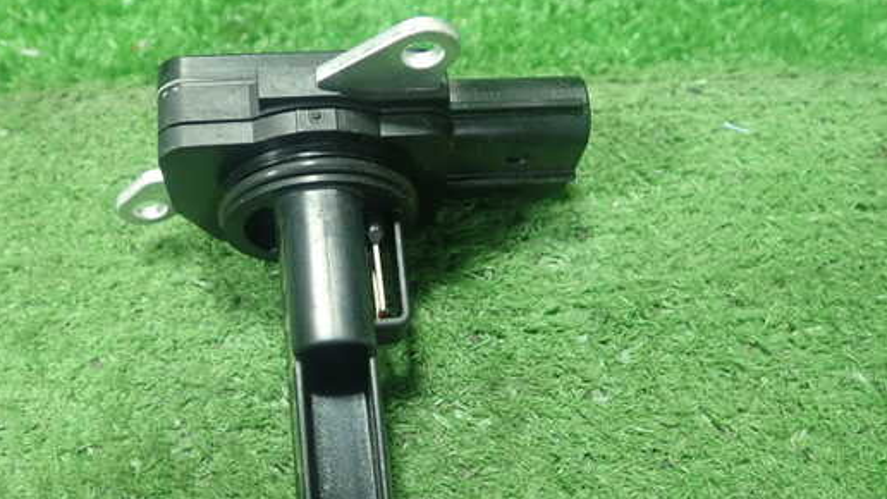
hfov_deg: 52.7
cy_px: 323
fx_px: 894
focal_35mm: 38
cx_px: 399
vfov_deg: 31.0
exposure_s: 1/125
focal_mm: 5.5
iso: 800
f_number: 2.3
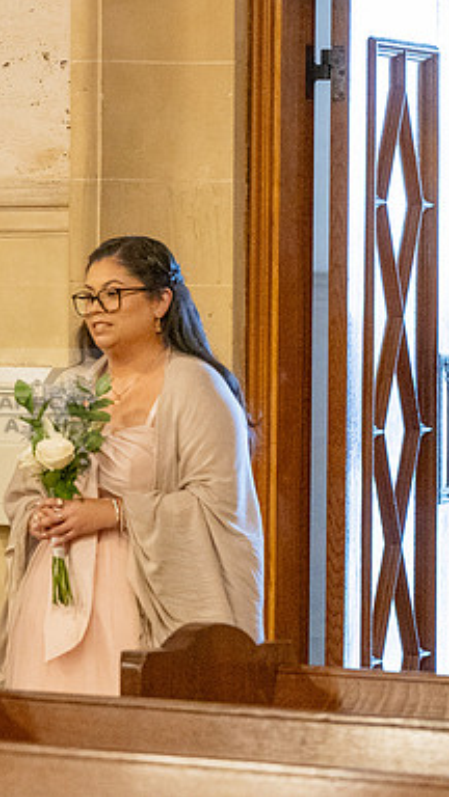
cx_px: 16
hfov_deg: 5.0
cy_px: 437
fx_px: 5143
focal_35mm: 243
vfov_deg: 8.9
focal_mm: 120
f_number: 4
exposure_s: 1/200
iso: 3200
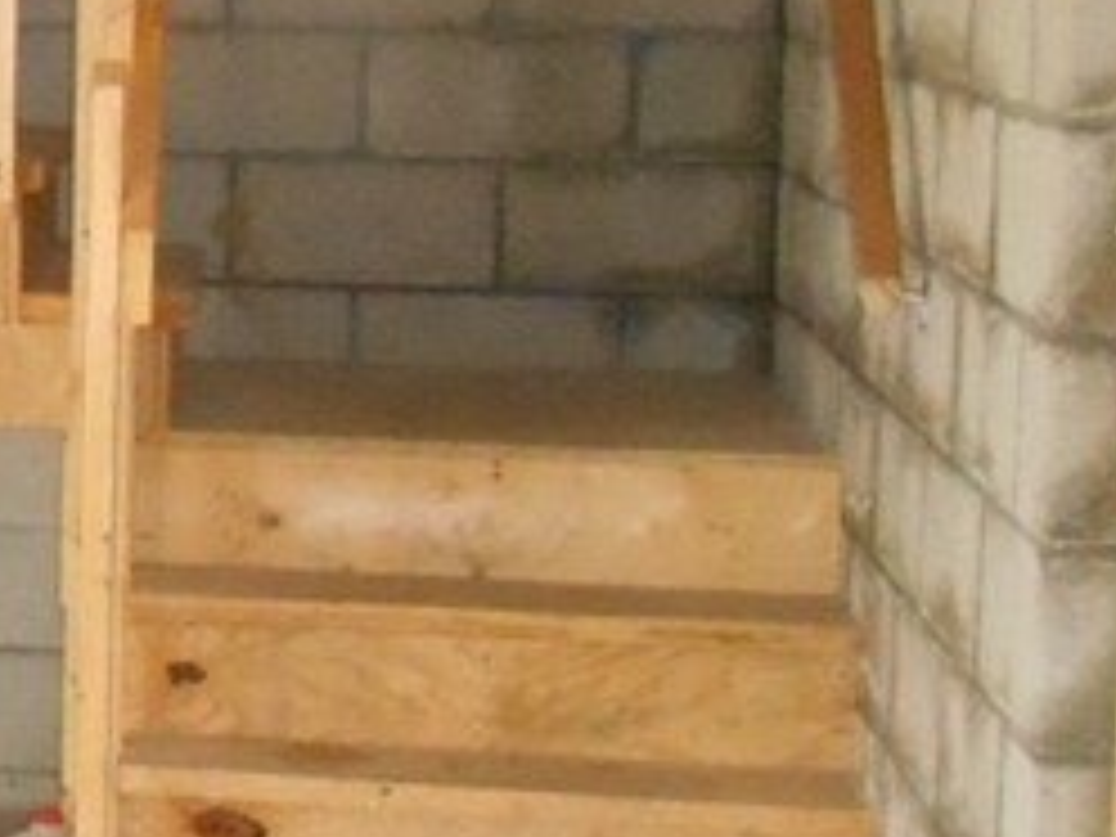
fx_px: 4127
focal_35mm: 128
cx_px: -873
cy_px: 297
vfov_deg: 11.6
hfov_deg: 13.8
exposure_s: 1/25
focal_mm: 5.5
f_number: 3.6
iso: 900
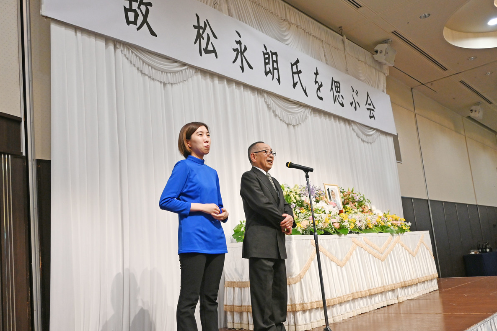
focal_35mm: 35
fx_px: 478
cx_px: 231
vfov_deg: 38.1
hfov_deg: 54.9
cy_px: 197
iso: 1000
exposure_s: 1/125
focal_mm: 19
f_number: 3.8
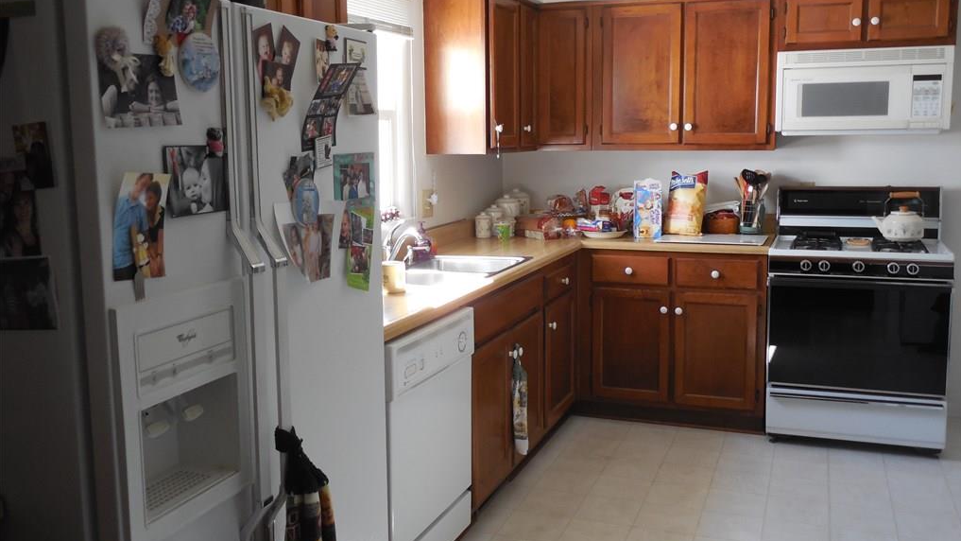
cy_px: 252
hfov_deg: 58.0
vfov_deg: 34.6
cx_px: 483
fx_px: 866
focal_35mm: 34
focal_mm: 5.6
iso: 320
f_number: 3.6
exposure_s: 1/30
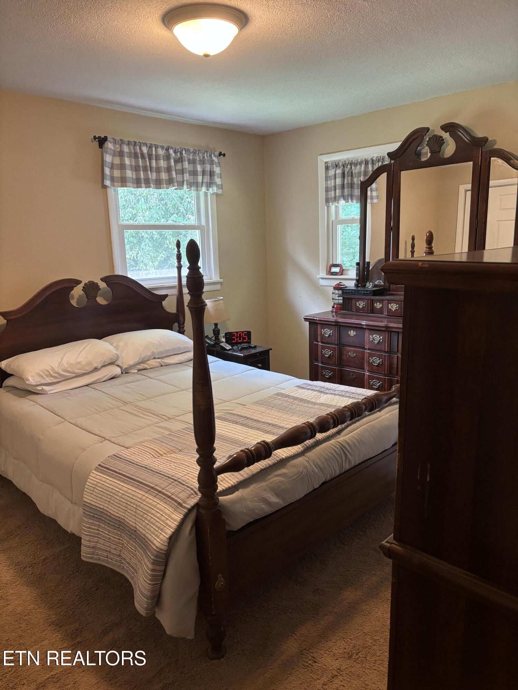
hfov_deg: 53.1
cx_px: 259
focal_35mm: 26
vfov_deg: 67.3
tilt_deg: -11.9
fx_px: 519
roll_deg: +0.4
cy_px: 345
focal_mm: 5.96
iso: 320
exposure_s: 1/60
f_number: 1.6
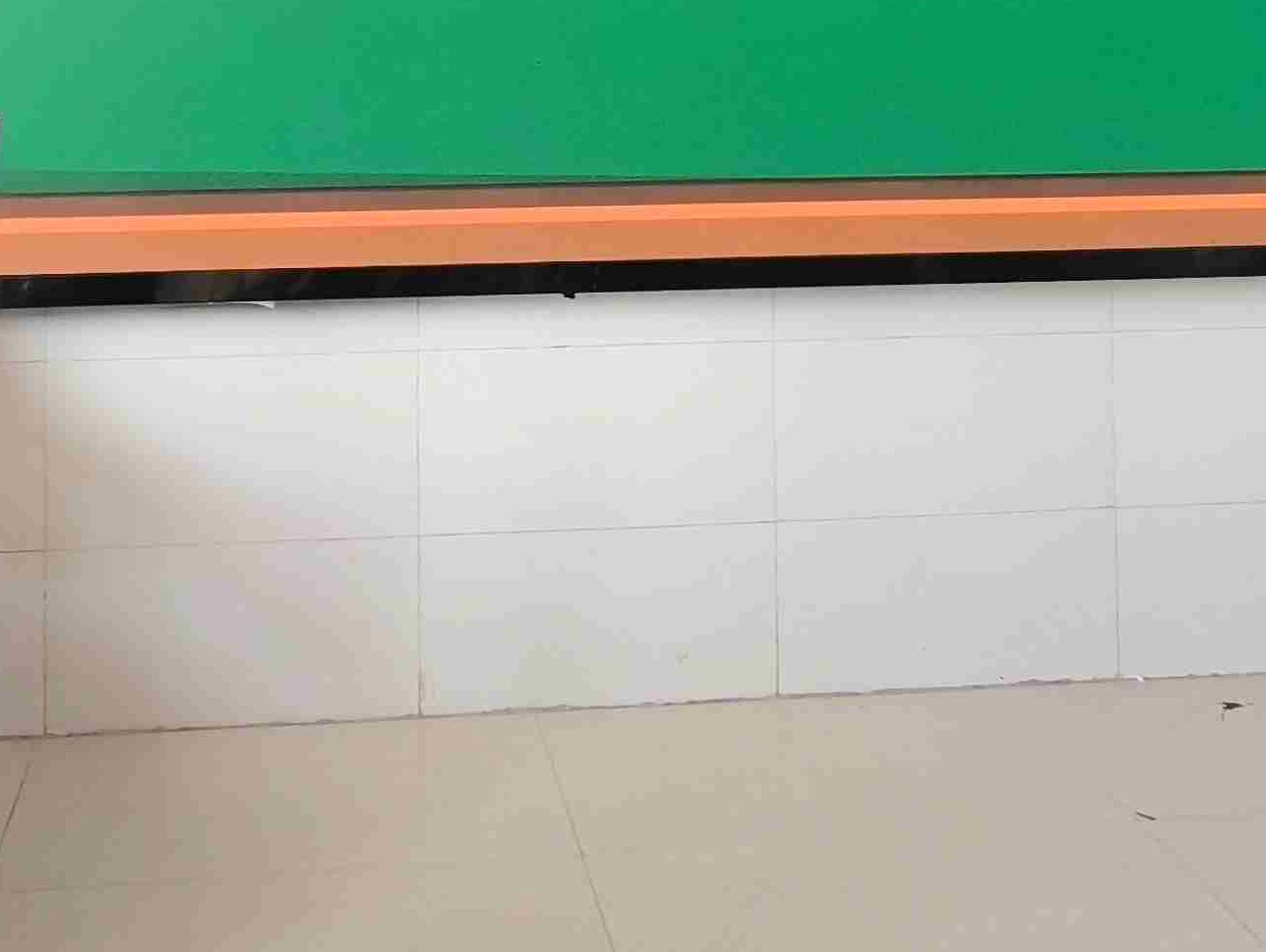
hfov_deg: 48.2
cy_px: -46
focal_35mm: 38
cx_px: 433
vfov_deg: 33.7
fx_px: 1391
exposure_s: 1/50
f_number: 2.2
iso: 125
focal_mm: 1.65
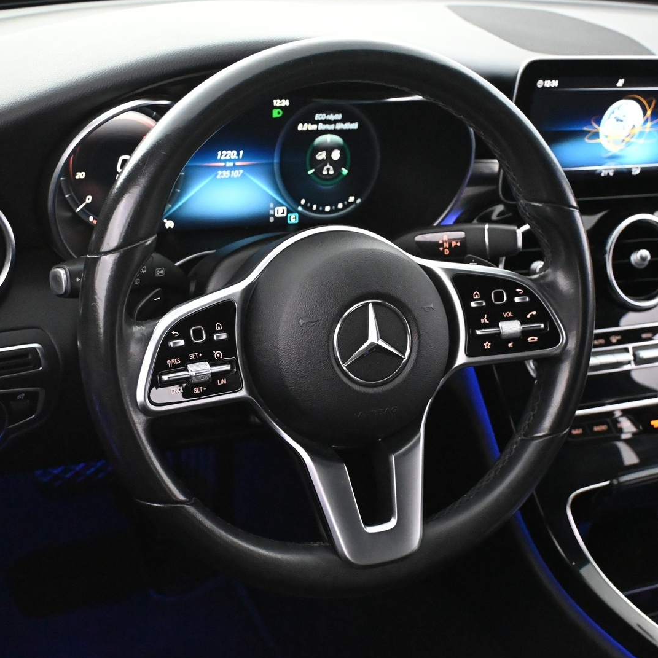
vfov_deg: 31.6
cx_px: 339
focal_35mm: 54
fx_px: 1161
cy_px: 329
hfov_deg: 31.6
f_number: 4.5
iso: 9000
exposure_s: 1/50
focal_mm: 28
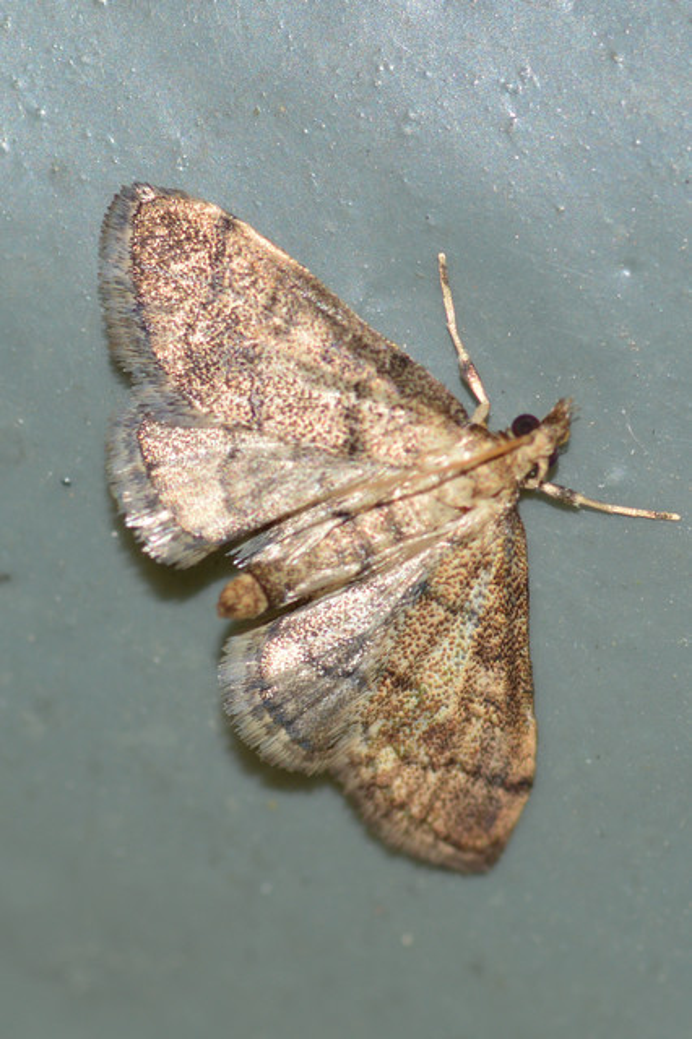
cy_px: 520
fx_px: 4329
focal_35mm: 150
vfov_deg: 13.7
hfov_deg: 9.1
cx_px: 346
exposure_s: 1/200
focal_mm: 100
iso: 100
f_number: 13
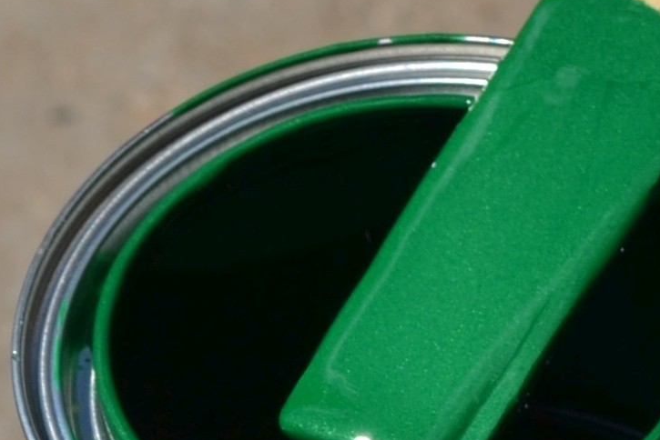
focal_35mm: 72
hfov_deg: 27.9
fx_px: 1320
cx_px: 421
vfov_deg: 18.9
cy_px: 298
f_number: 9
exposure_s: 1/320
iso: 100
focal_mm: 34
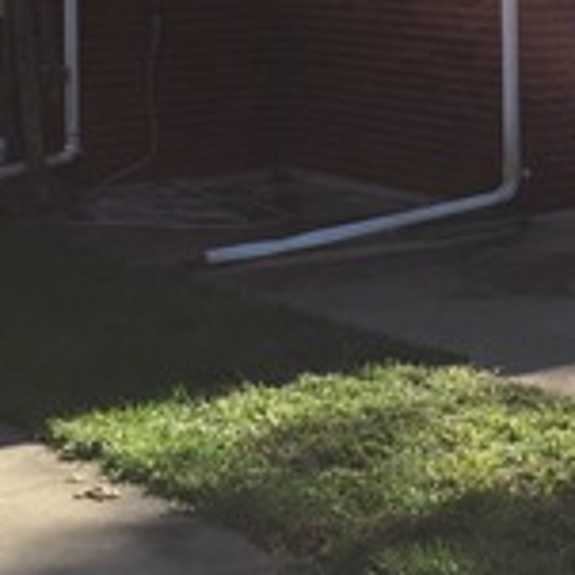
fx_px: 2048
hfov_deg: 15.9
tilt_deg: -0.3
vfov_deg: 15.5
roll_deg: +0.4
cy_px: -91
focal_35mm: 109
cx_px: 430
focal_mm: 4.15
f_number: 2.2
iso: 32
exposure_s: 1/1130
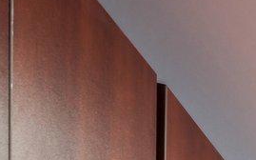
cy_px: 567
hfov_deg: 8.9
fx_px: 865
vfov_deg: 8.0
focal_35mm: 124
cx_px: 958
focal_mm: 16
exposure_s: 1/4
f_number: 8
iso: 400
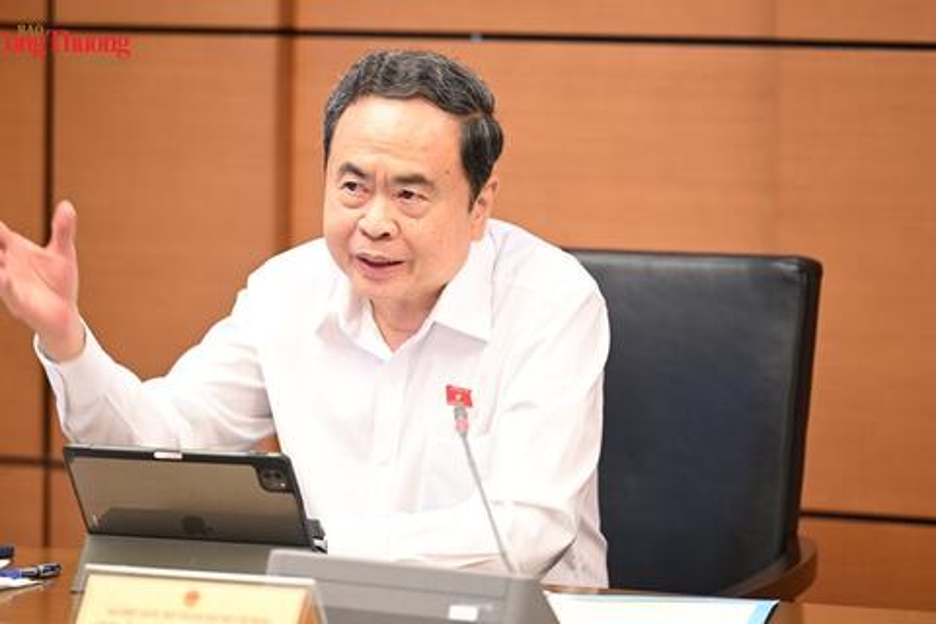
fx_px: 4420
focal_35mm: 170
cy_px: 312
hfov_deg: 12.1
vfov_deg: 8.1
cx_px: 468
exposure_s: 1/125
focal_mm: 170
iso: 800
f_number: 2.8
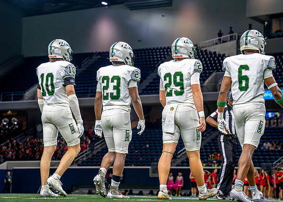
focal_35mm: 94
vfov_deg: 15.2
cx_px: 144
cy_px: 102
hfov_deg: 21.2
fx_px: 755
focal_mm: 70
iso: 6400
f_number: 3.5
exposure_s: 1/1600
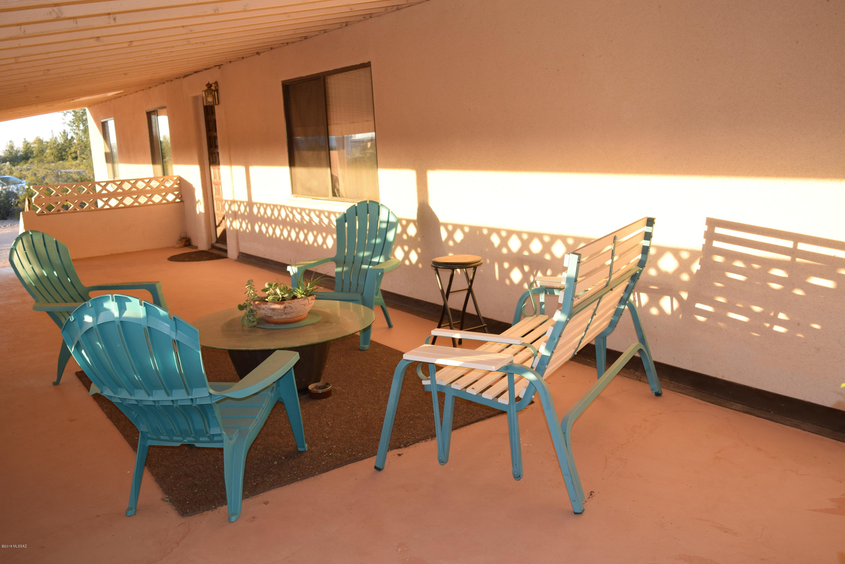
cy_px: 282
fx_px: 739
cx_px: 422
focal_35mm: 32
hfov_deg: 59.5
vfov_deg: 41.7
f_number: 5.6
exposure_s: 1/125
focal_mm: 21
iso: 250
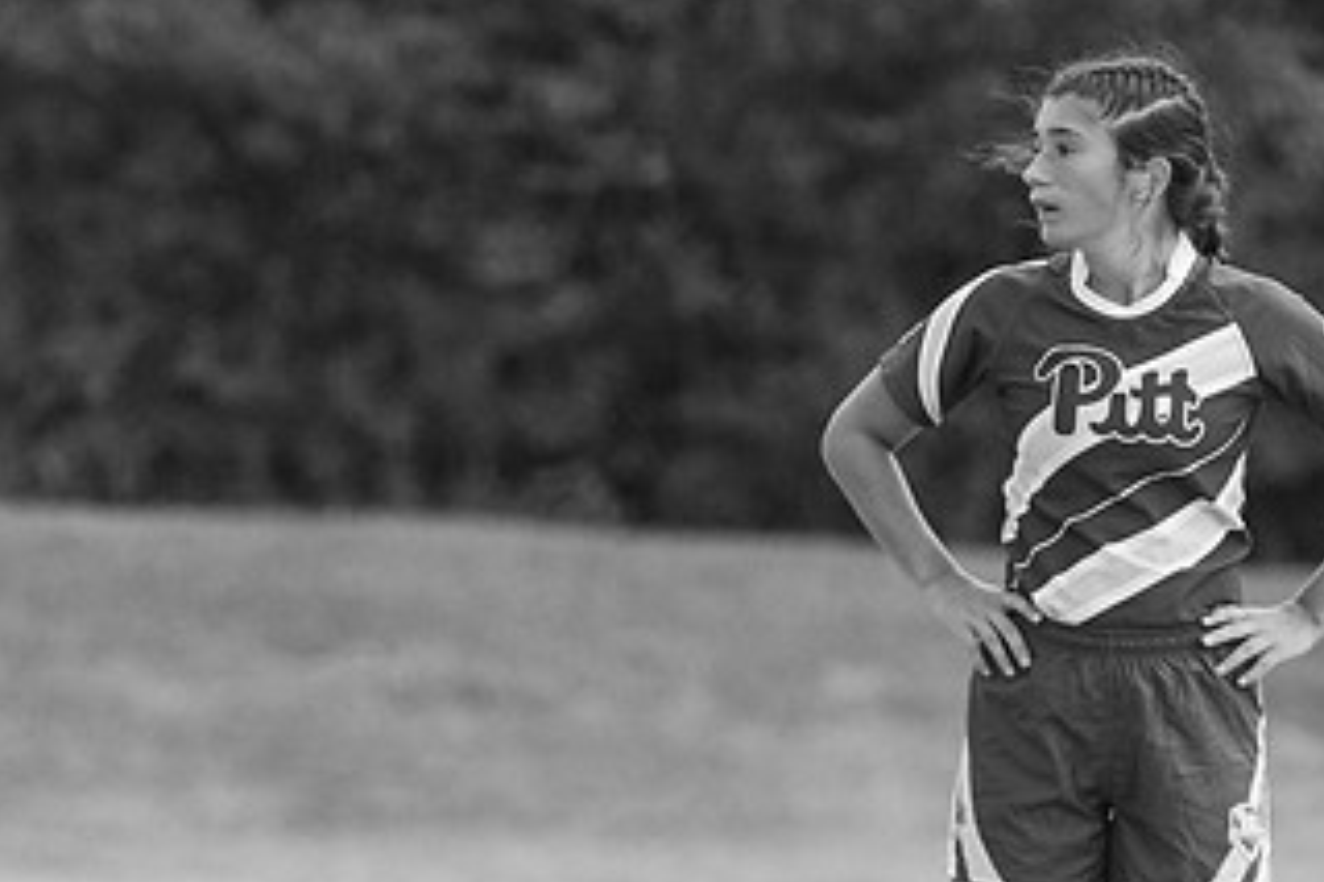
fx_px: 44292
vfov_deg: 1.1
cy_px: 508
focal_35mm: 1205
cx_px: 823
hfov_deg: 1.7
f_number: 6
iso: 500
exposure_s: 1/1000
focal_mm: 380
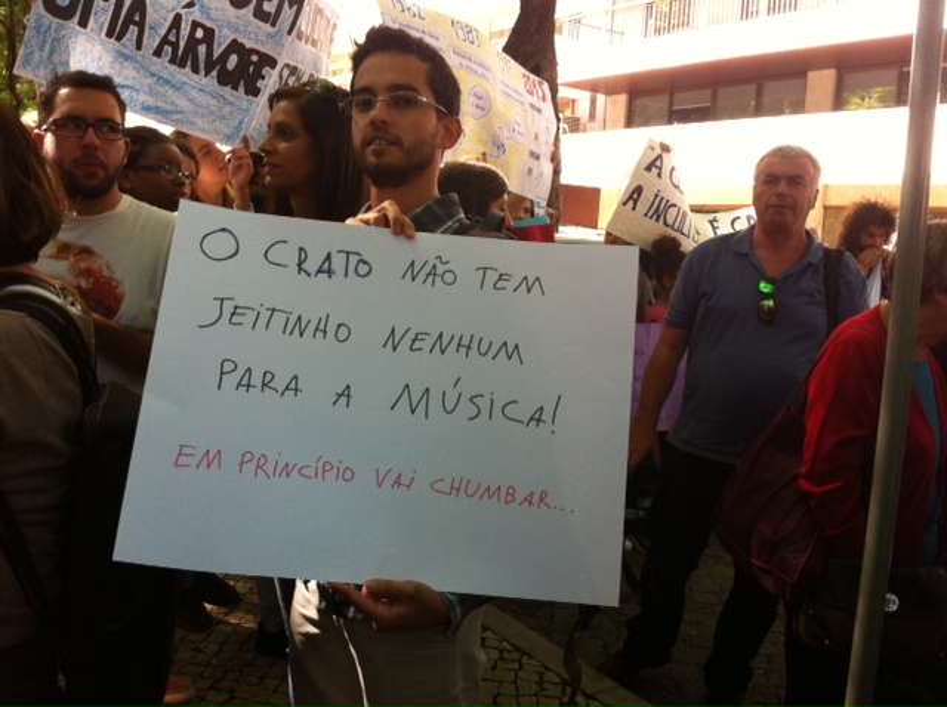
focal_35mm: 35
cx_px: 474
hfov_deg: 52.7
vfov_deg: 40.6
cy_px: 354
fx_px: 956
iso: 125
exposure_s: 1/120
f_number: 2.8
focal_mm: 3.85
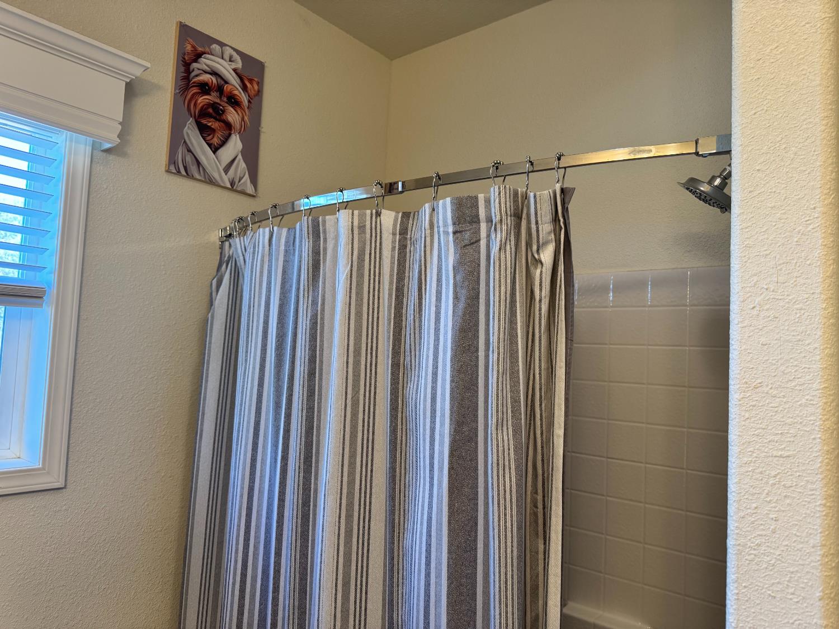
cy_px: 314
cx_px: 420
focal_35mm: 24
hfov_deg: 71.6
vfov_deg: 56.8
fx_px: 582
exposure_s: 1/120
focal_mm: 6.76
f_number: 1.78
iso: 160
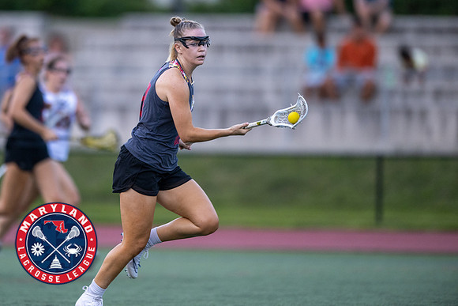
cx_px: 165
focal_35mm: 521
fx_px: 6627
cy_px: 112
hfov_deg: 4.0
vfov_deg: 2.6
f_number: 2.8
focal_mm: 400
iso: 1600
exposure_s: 1/1000
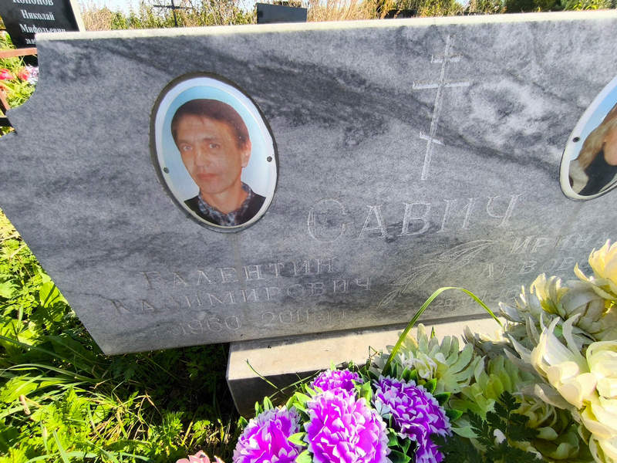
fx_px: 285
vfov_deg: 78.1
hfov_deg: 94.5
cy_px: 232
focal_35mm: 16
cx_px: 308
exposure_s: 1/529
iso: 50
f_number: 2.2
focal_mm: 1.65
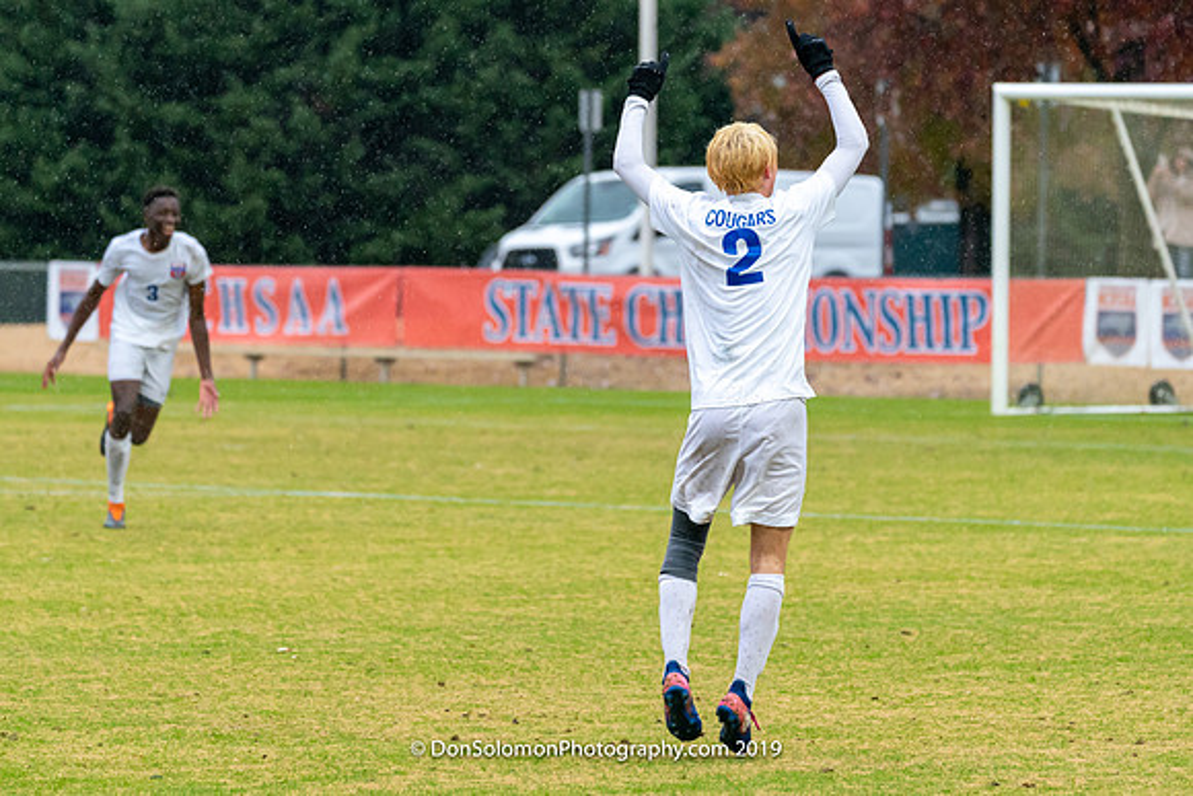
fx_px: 8449
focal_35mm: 255
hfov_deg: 8.1
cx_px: 613
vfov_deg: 5.4
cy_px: 374
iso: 3200
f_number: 5.6
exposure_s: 1/1000
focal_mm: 200
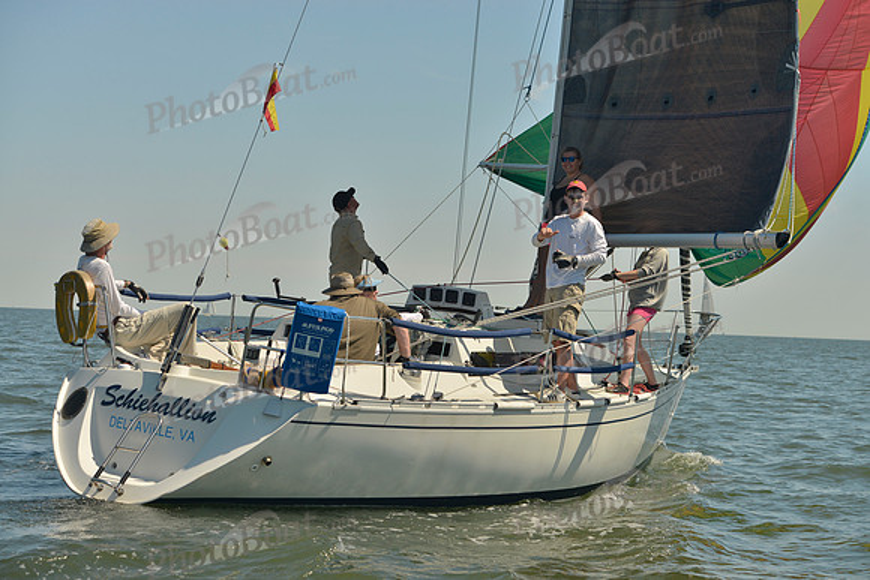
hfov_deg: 28.8
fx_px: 1692
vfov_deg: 19.5
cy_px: 290
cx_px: 435
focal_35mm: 70
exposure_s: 1/800
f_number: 6.3
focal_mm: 70
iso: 200
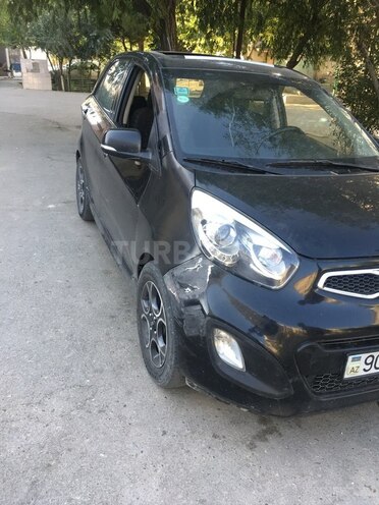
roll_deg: -1.4
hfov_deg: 48.2
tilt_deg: -23.2
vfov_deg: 61.7
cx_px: 190
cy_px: 252
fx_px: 423
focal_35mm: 29
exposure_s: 1/100
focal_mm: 4.15
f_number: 2.2
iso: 40
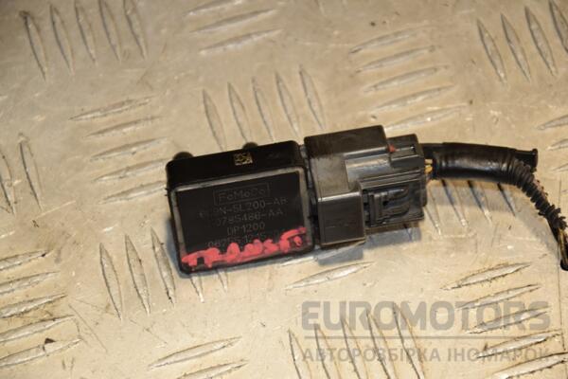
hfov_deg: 13.0
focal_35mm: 158
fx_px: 2485
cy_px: 190
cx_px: 284
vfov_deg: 8.7
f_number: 7.1
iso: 800
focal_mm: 105
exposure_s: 1/200
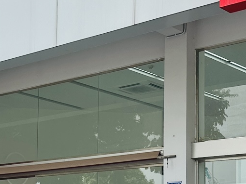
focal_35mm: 95
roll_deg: -1.7
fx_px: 675
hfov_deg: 20.0
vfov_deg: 15.4
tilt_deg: +6.9
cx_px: -5
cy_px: 173
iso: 80
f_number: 1.78
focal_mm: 6.86
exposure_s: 1/1393
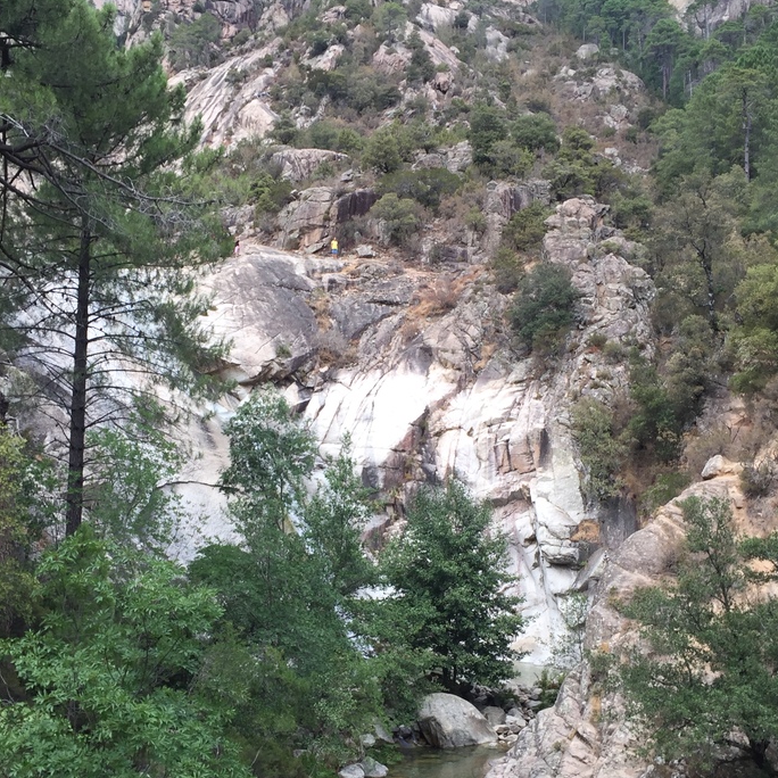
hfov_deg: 37.5
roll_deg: -0.5
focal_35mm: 45
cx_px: 370
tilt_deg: +4.5
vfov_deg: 37.5
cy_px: 454
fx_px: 1144
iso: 32
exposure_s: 1/220
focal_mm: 4.15
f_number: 2.2
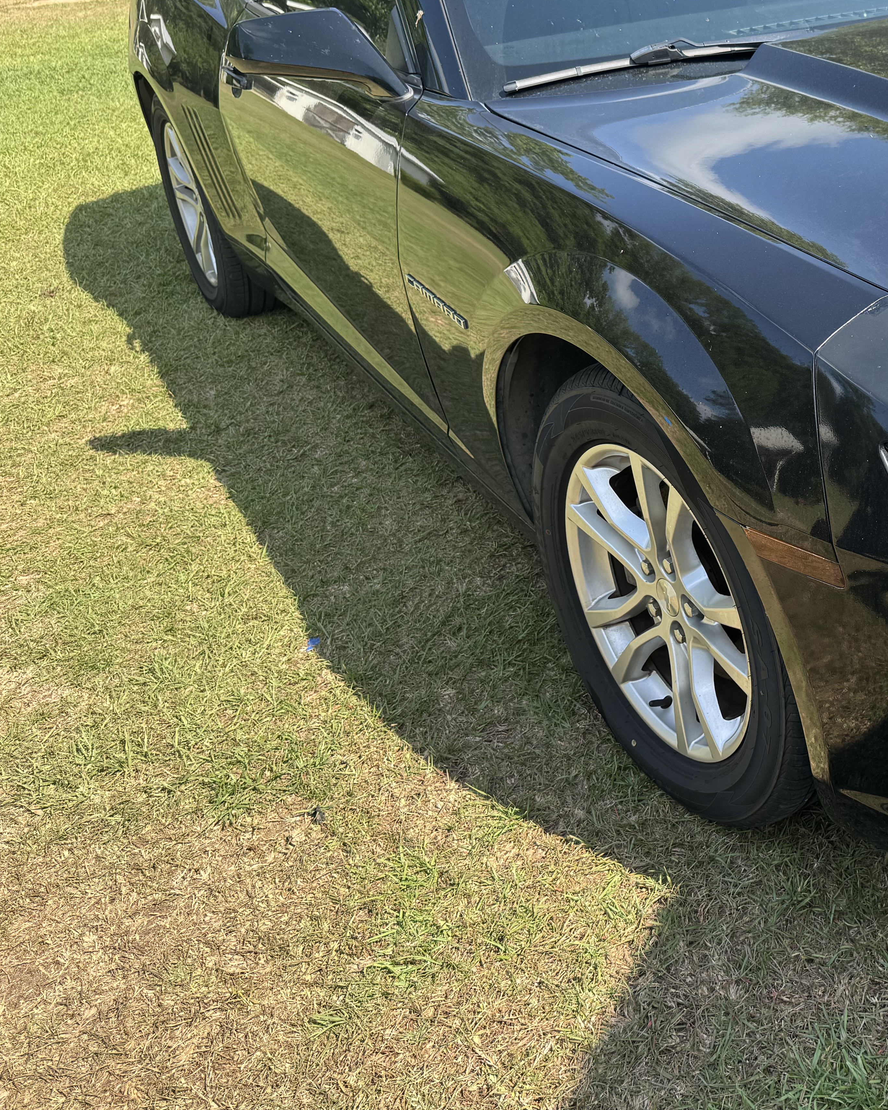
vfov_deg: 46.5
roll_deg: +3.5
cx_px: 909
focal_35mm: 39
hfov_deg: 34.4
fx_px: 1281
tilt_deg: -27.0
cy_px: 422
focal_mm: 6.76
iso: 80
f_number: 1.78
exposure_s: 1/1112
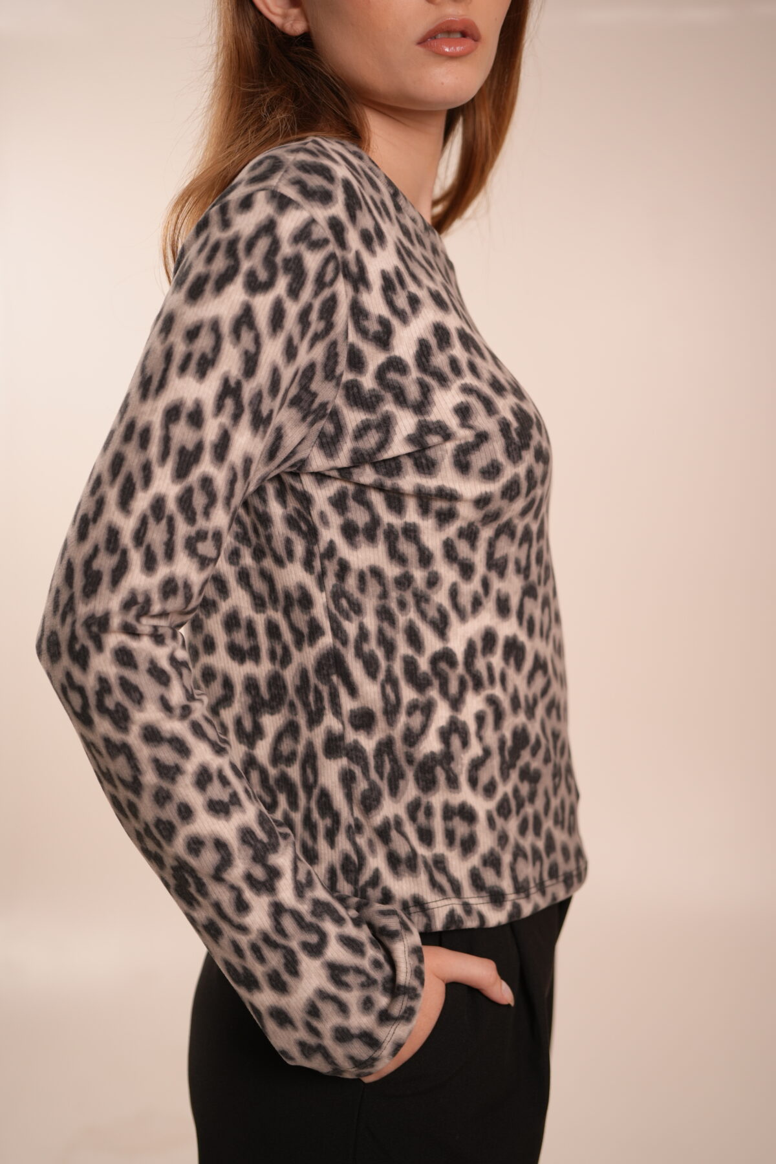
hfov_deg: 27.0
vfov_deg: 39.6
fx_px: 1617
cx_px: 388
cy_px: 582
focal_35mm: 50
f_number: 2.8
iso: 320
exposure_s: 1/125
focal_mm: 50
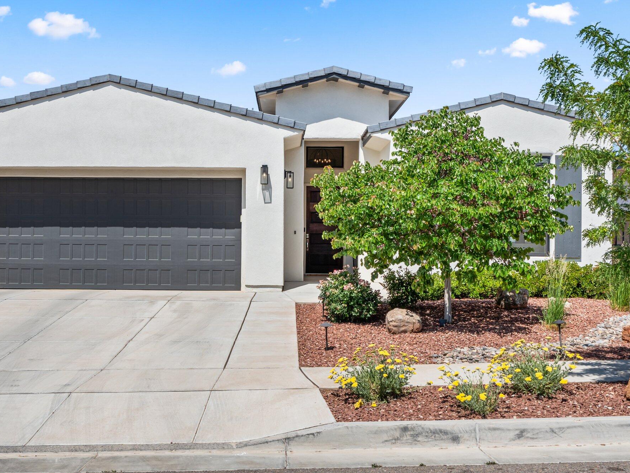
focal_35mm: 40
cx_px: 276
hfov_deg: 46.7
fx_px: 728
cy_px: 237
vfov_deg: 36.0
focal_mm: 24
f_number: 9
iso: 320
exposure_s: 1/320
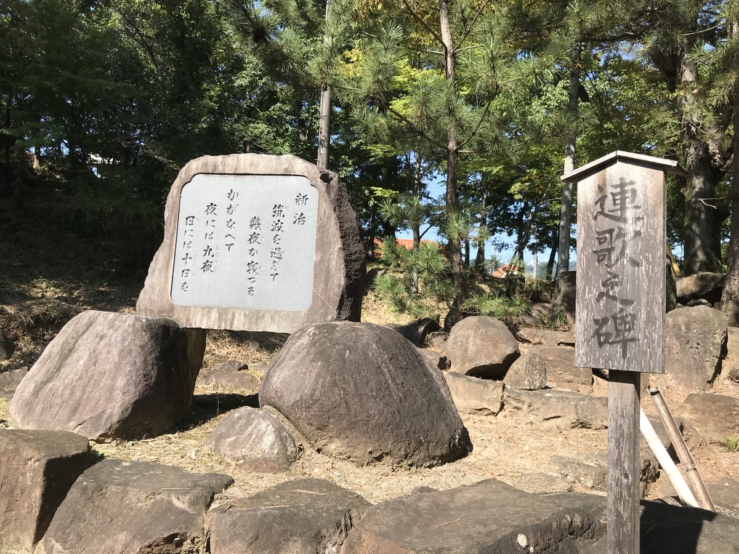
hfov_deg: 63.4
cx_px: 370
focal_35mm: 28
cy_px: 277
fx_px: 598
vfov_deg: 49.7
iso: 20
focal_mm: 3.99
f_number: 1.8
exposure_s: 1/1088
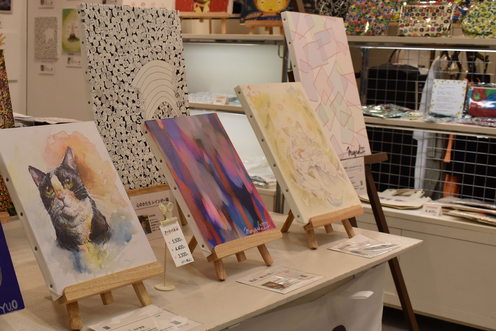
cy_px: 165
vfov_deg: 23.4
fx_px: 799
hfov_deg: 33.5
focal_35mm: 58
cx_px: 100
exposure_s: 1/160
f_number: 6.3
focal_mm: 22
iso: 400
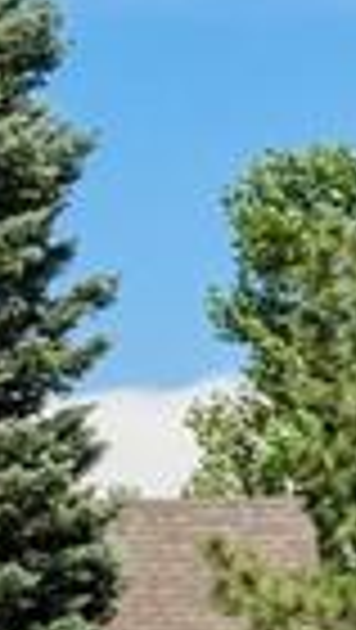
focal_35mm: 268
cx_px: -888
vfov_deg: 8.0
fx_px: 4487
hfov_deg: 4.3
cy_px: 495
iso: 400
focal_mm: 35
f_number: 7.1
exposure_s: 1/2500
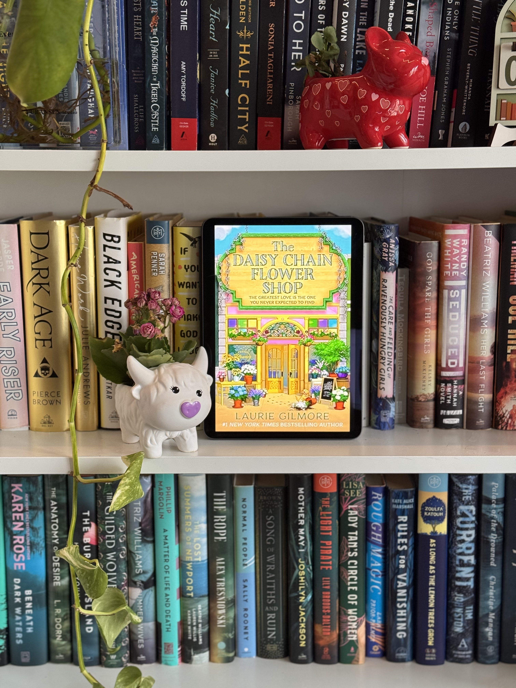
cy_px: 344
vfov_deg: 39.7
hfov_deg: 30.3
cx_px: 258
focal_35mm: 48
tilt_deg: -10.7
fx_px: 954
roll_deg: +0.5
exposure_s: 1/60
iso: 160
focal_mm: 6.76
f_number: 1.78
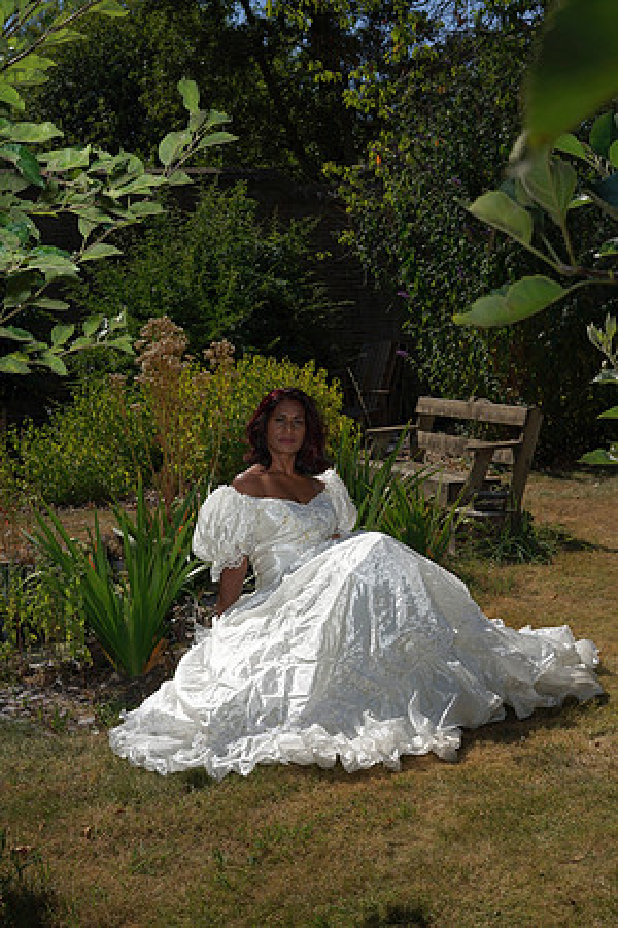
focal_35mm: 50
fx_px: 1287
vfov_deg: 39.6
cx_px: 309
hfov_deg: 27.0
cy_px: 464
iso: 100
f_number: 14
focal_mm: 50
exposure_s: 1/250
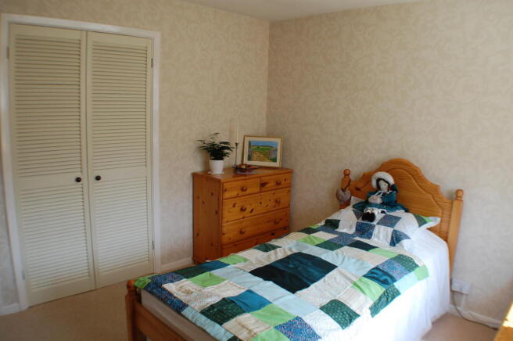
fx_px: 491
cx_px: 256
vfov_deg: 38.3
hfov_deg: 55.2
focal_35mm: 34
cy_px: 170
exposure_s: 1/125
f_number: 5.6
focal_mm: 23
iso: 400
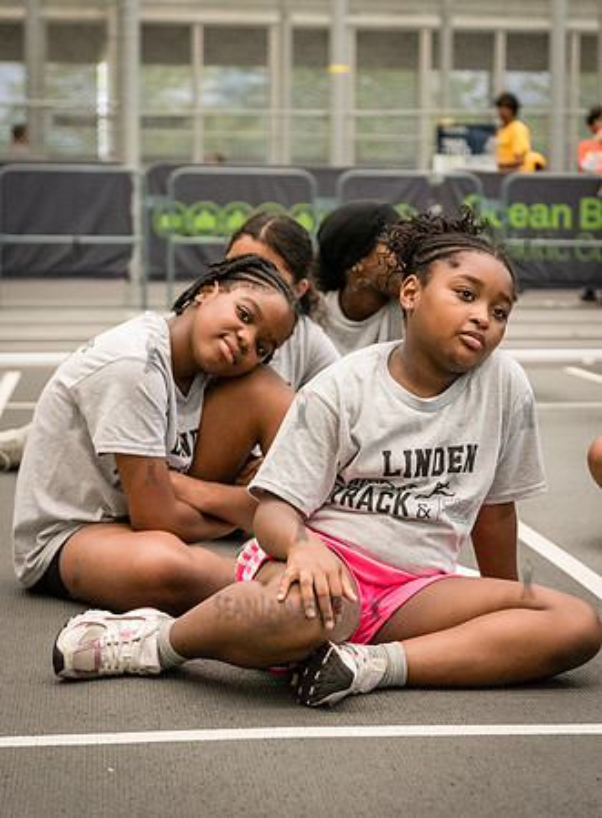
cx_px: 354
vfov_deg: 20.6
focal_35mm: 96
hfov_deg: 15.2
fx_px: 2248
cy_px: 409
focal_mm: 66
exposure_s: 1/1000
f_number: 3.5
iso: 6400
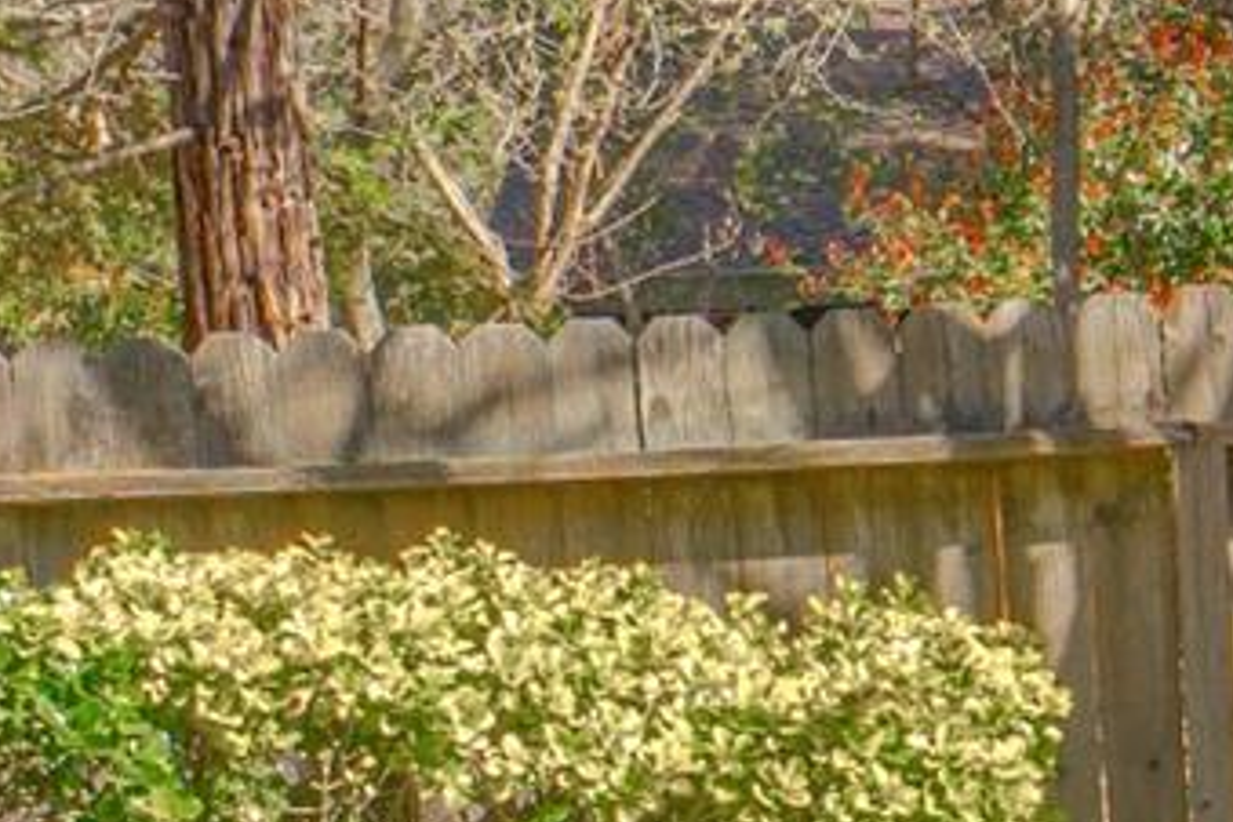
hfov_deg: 19.5
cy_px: 1153
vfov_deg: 14.0
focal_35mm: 93
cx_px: 1779
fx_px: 3185
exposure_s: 1/80
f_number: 7.1
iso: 100
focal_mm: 14
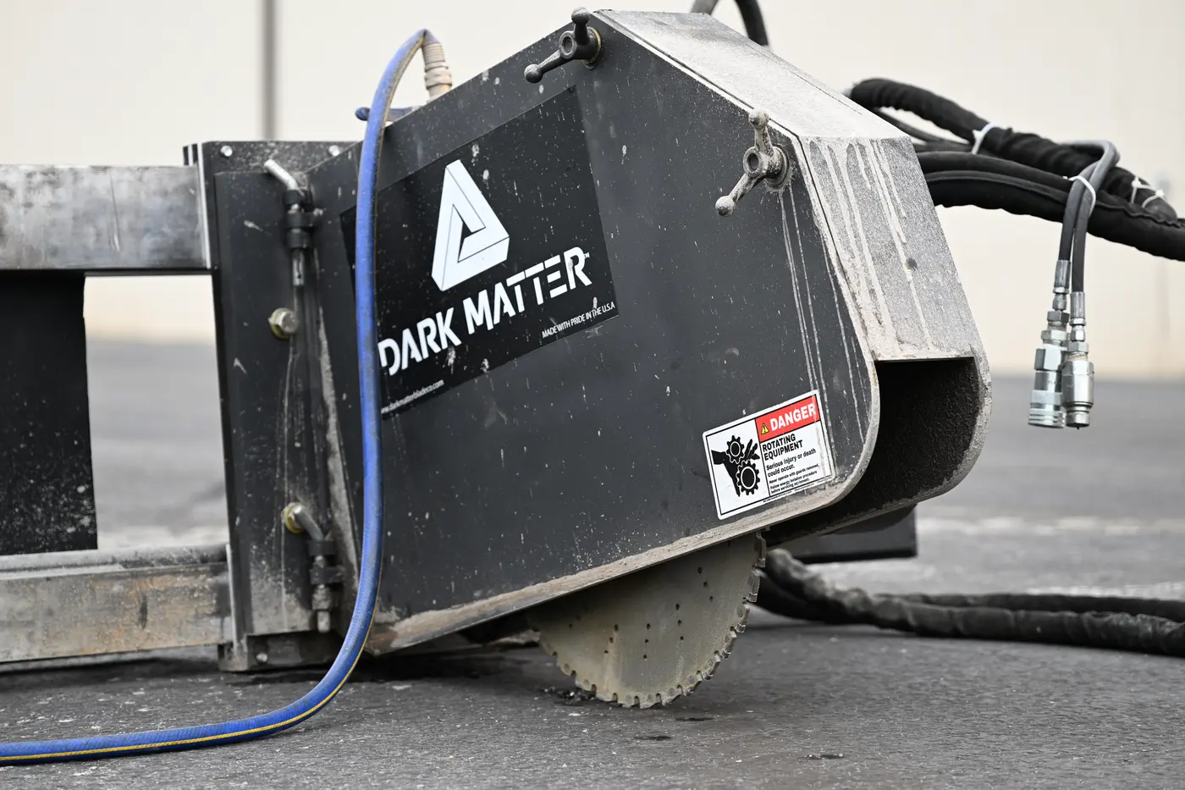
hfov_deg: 19.5
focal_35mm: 105
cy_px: 395
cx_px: 592
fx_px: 3456
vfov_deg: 13.0
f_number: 4.5
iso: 100
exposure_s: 1/320
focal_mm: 105
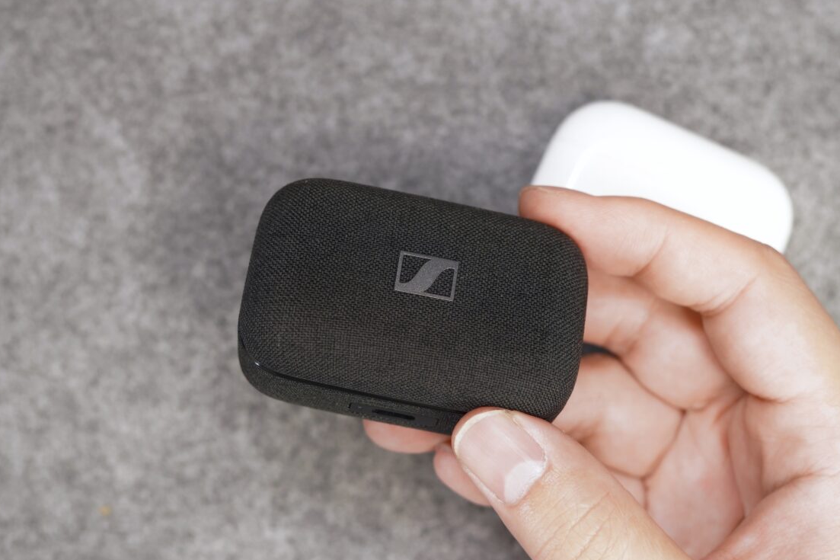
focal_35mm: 68
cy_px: 275
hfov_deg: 29.7
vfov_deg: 20.0
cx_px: 442
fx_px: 1586
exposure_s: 1/60
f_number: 4.5
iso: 1600
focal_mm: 50
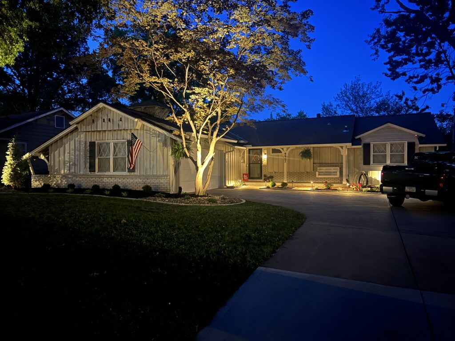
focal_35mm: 26
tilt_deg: -0.9
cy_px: 170
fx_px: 342
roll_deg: +0.2
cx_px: 228
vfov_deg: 53.1
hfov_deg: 67.3
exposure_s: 1/5
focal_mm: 5.7
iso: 800
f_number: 1.5
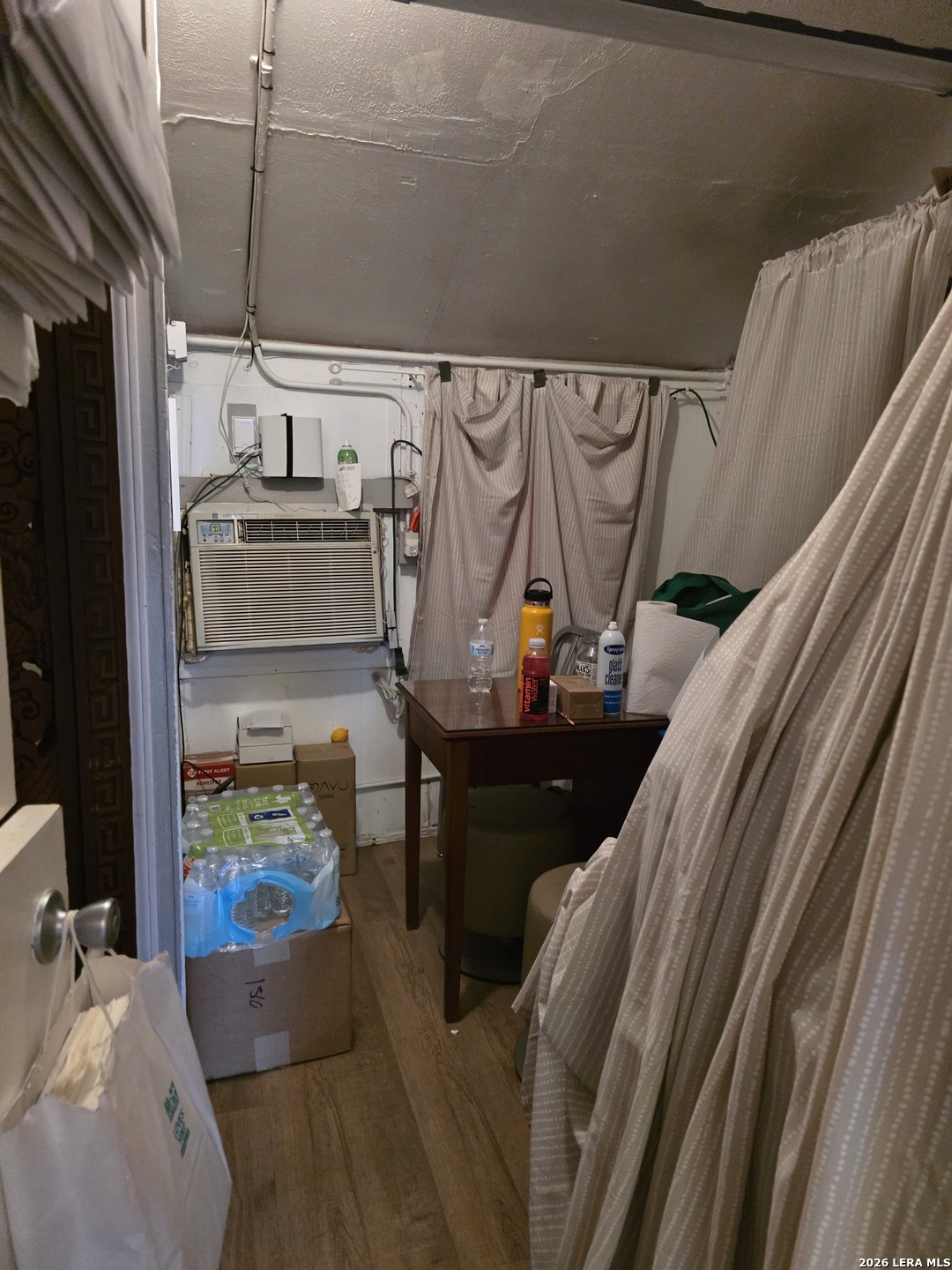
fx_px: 843
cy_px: 635
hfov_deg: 58.9
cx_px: 476
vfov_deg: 73.9
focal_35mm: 23
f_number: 1.7
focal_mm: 6.3
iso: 2500
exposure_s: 1/120
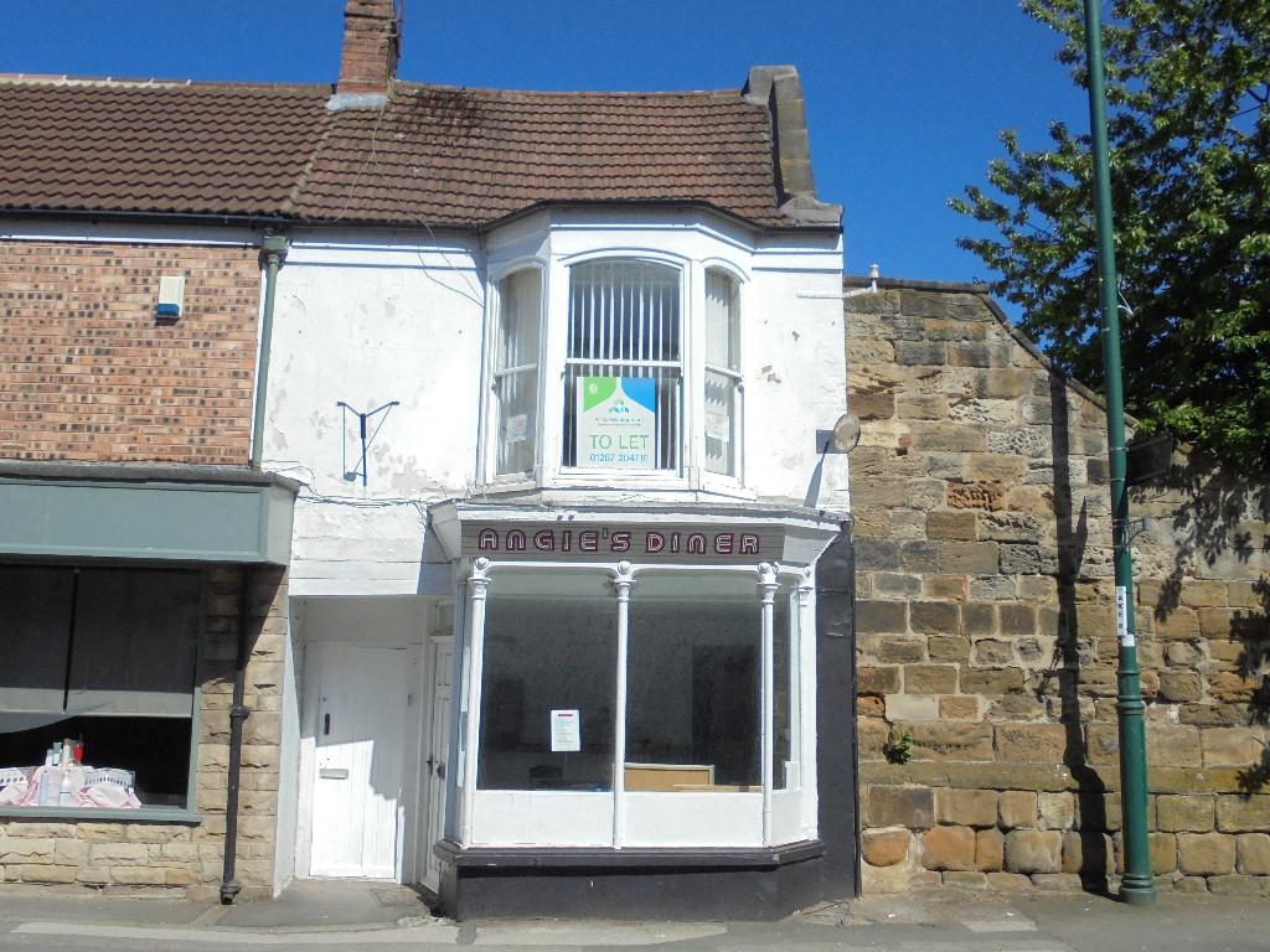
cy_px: 476
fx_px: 1247
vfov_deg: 41.8
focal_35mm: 34
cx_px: 635
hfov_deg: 54.0
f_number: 12.5
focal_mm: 6.1
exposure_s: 1/125
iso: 100
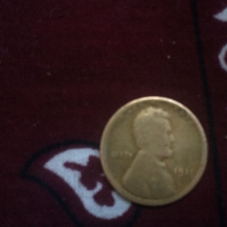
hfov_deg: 42.5
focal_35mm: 39
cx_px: 141
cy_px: 110
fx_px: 289
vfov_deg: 42.8
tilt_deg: -83.2
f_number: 2.2
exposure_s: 1/20
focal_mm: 4.15
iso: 250
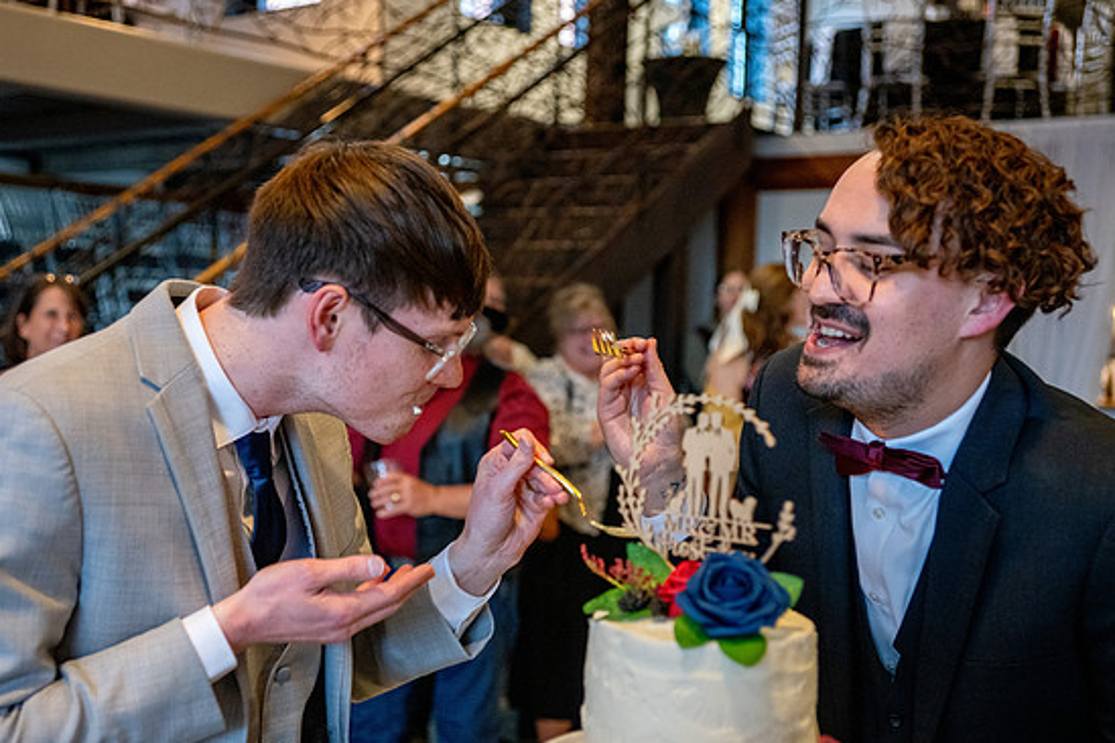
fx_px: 1146
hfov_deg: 51.9
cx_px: 550
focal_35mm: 37
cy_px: 364
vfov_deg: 35.9
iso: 5000
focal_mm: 35
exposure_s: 1/200
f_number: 2.8
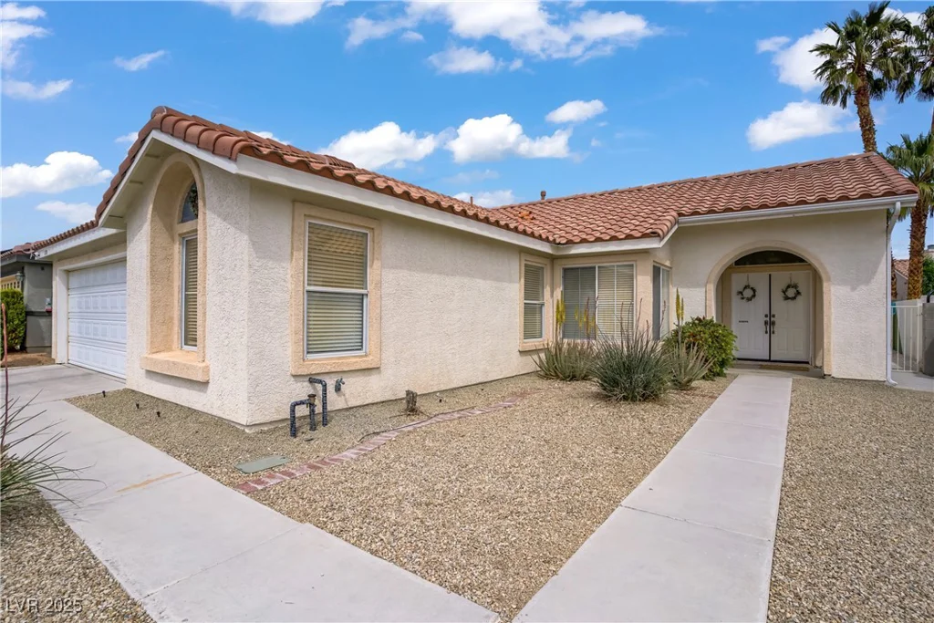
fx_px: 441
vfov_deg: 70.5
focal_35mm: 17
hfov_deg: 93.3
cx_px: 467
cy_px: 312
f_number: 8
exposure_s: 1/500
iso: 100
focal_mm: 17
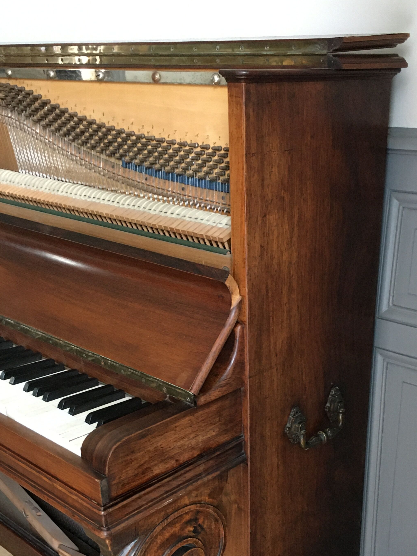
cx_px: 272
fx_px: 691
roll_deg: +0.2
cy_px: 397
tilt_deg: -22.8
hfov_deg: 33.4
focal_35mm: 43
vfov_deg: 42.9
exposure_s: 1/33
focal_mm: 4.15
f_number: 2.2
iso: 250
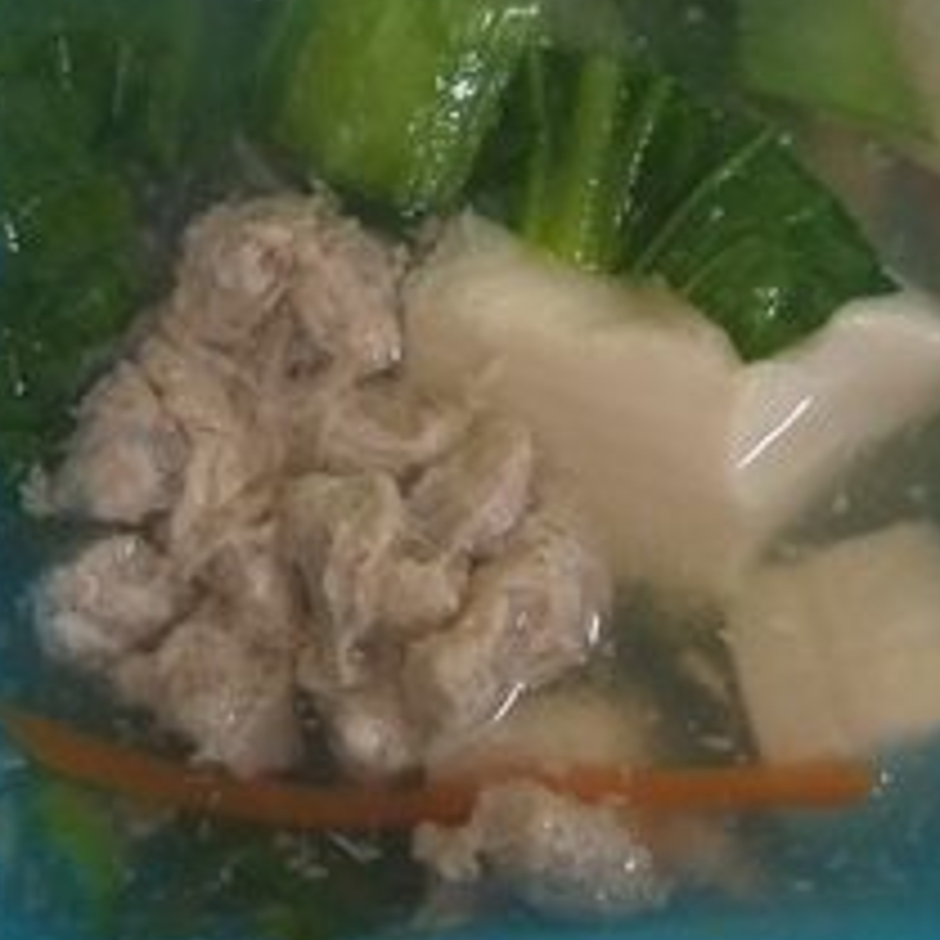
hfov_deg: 22.5
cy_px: 389
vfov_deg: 22.4
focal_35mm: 77
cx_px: 427
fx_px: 2366
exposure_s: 1/60
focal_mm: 3.93
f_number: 1.7
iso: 160
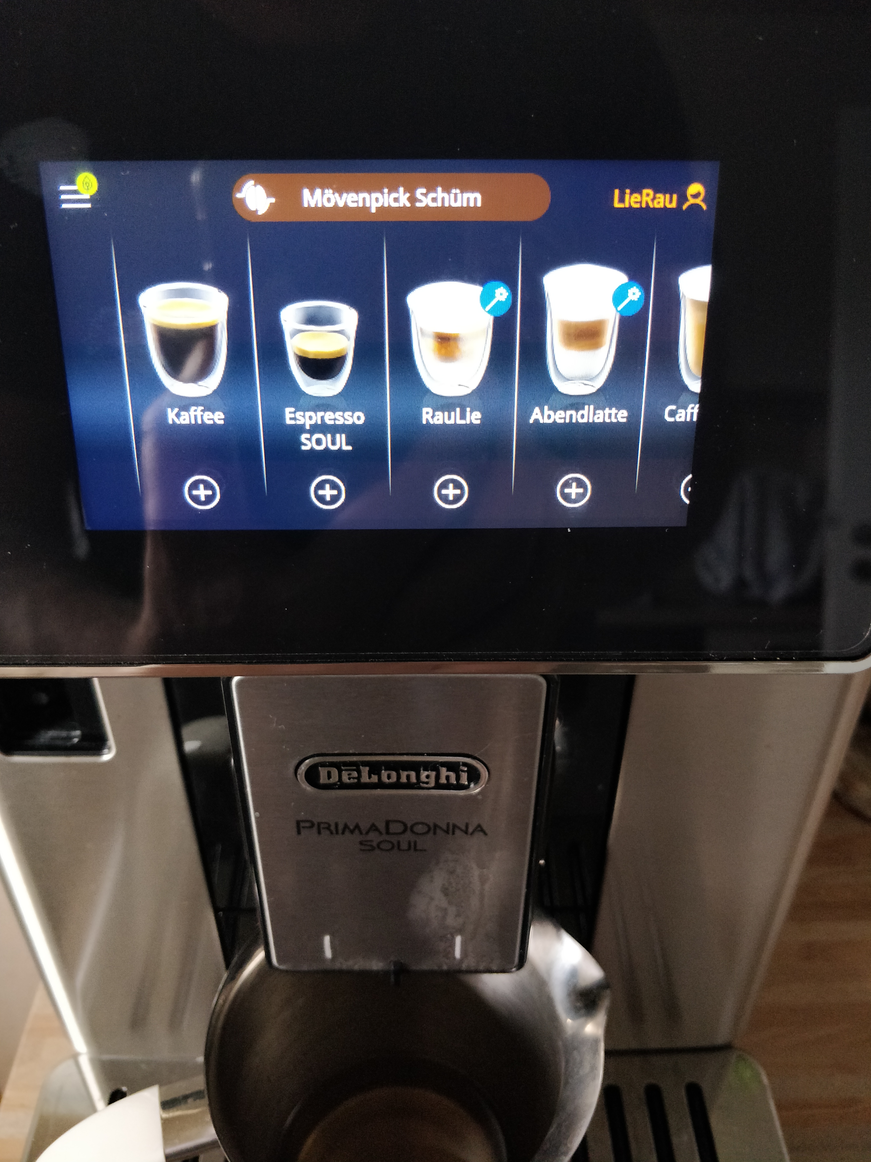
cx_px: 436
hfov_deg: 56.8
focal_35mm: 24
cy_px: 581
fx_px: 805
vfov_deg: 71.6
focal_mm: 4.1
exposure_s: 1/33
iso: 1250
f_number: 1.7
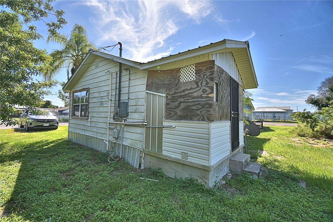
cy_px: 111
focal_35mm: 15
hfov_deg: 100.4
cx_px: 166
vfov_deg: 77.3
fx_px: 139
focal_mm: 10
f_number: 4.5
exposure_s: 1/800
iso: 100
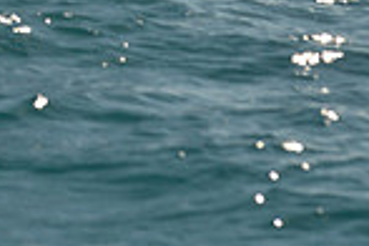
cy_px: -467
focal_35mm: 386
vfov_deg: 3.5
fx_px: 3956
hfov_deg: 5.3
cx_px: -29
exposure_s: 1/800
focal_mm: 98
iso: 200
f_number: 8
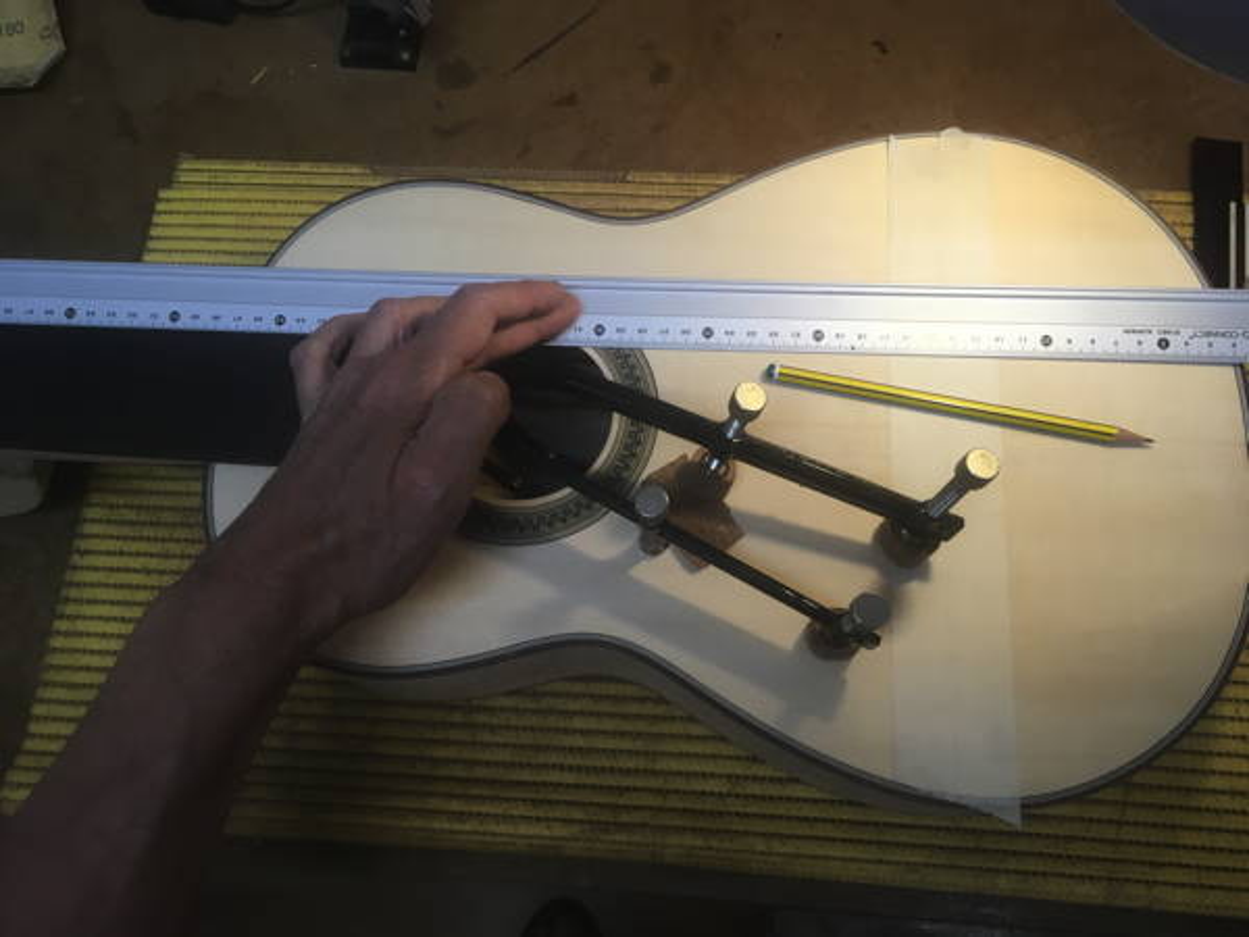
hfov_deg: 61.7
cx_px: 624
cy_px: 468
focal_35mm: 29
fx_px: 1046
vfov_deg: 48.2
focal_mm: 4.15
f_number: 2.2
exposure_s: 1/33
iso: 32
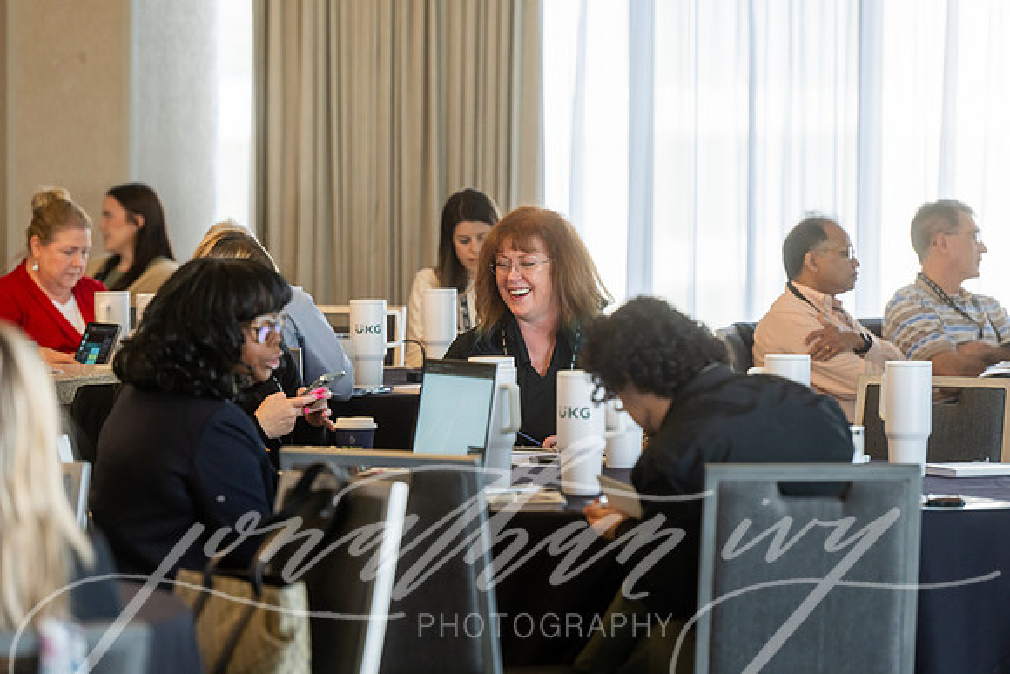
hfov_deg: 11.1
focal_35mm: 185
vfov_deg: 7.4
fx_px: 5191
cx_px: 505
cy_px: 337
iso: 1250
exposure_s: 1/125
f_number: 2.8
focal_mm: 185
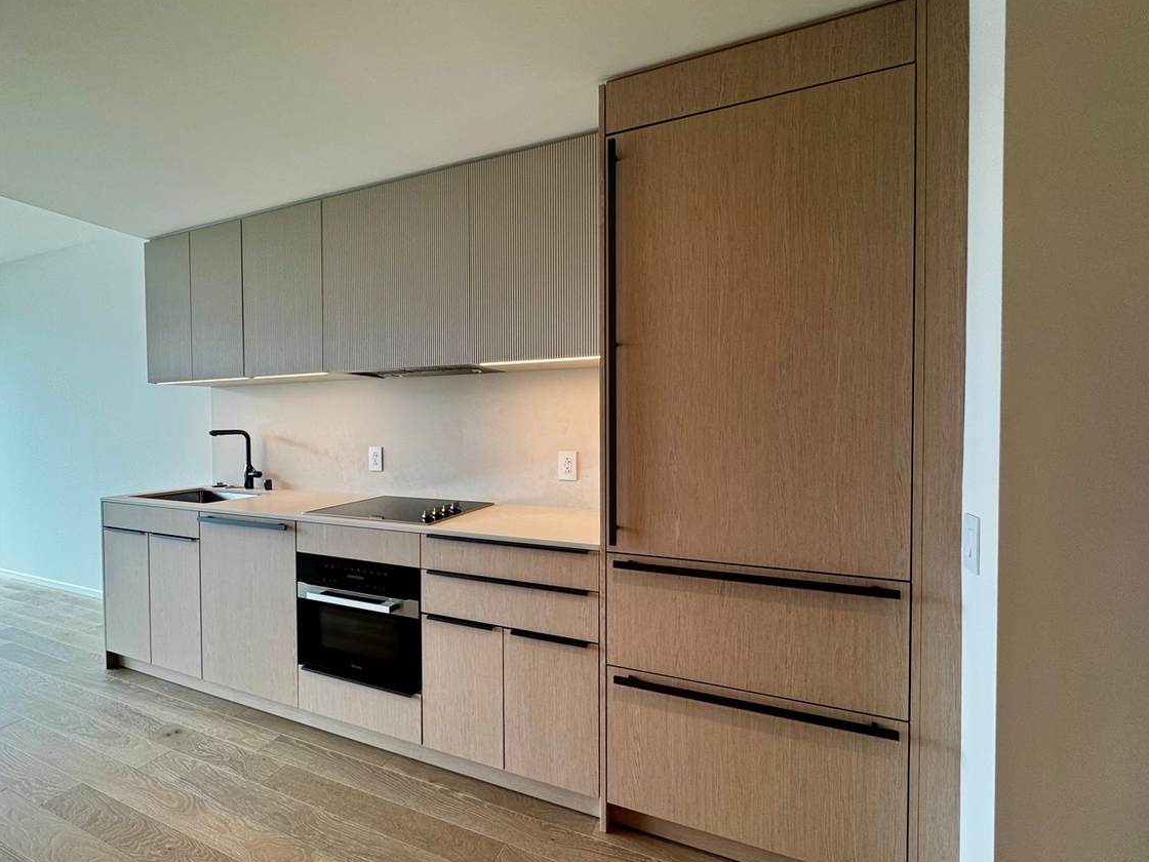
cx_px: 508
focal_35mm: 16
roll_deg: +0.9
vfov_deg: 78.1
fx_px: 531
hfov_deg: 94.1
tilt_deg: -2.3
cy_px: 437
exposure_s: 1/120
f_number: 2.2
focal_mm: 2.22
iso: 80
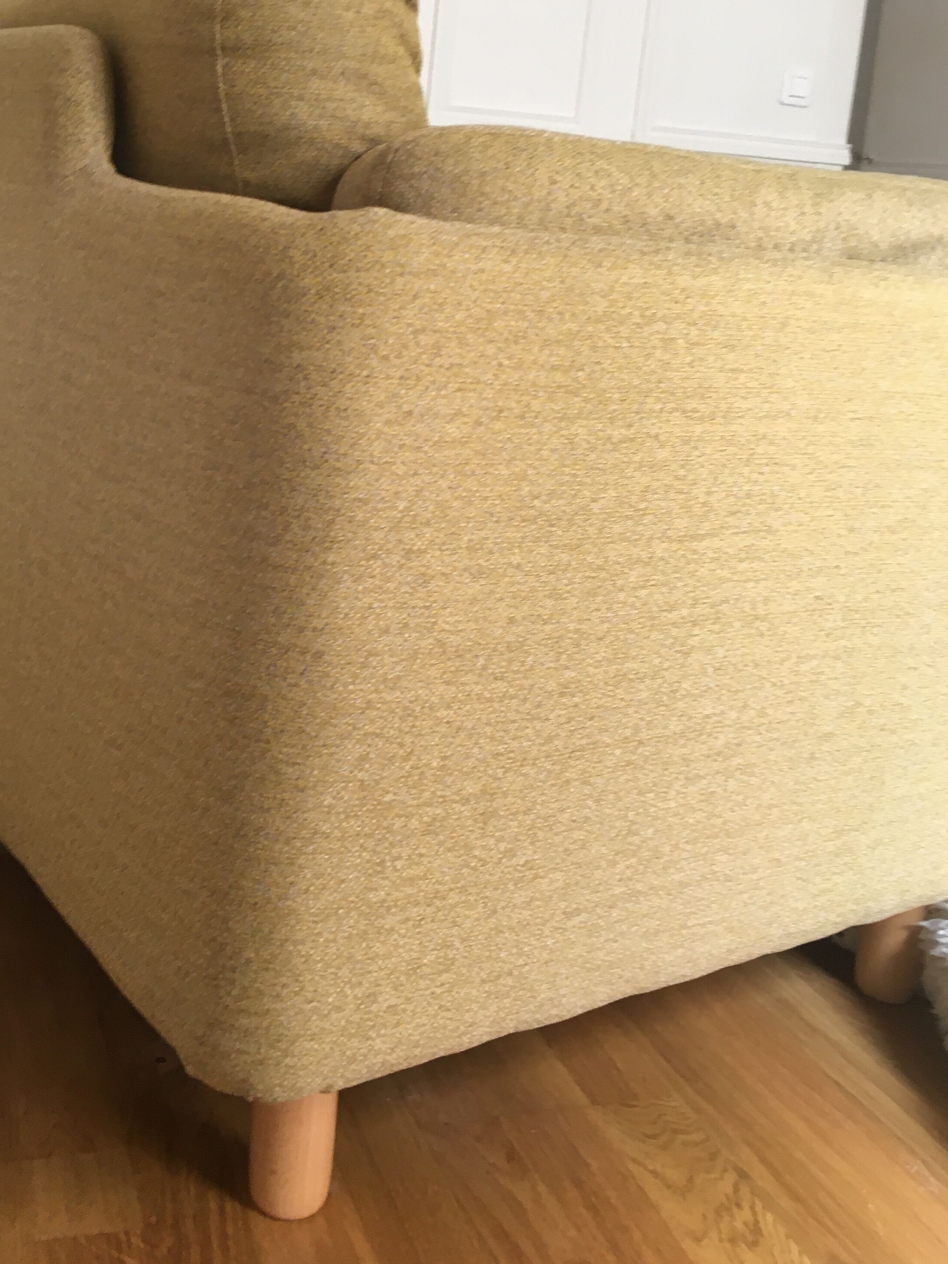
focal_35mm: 40
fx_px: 1461
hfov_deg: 35.7
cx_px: 333
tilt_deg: -8.5
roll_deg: -4.8
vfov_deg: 46.1
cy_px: 425
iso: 80
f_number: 2.2
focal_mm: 4.15
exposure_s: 1/33
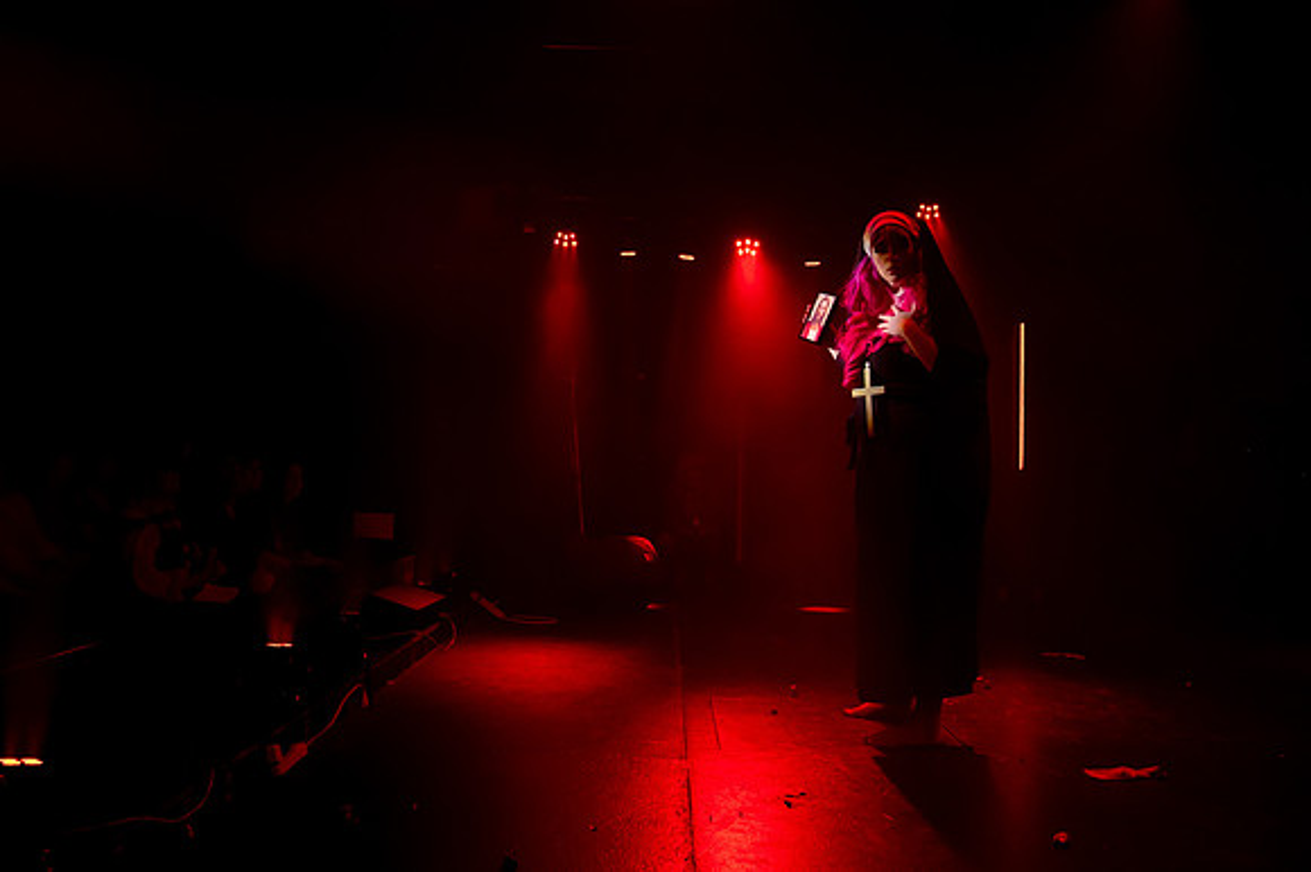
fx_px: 1201
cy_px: 325
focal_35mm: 33
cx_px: 656
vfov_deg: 39.7
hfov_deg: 57.3
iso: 3200
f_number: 4
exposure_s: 1/160
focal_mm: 24
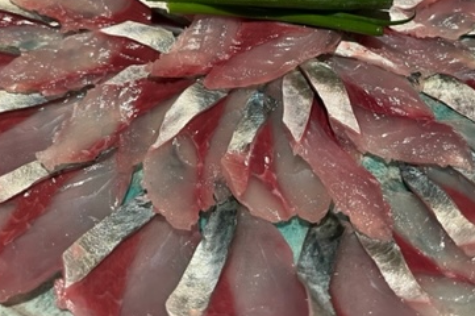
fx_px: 633
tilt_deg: -54.1
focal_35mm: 48
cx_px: 278
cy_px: 78
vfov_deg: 27.6
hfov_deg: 41.0
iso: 80
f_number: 1.6
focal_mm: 5.1
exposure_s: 1/60
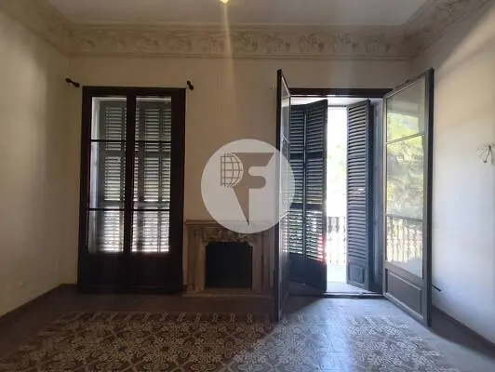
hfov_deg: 98.1
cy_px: 186
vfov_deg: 81.8
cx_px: 248
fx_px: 215
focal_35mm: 15
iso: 160
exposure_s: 1/50
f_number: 2.2
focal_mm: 1.65
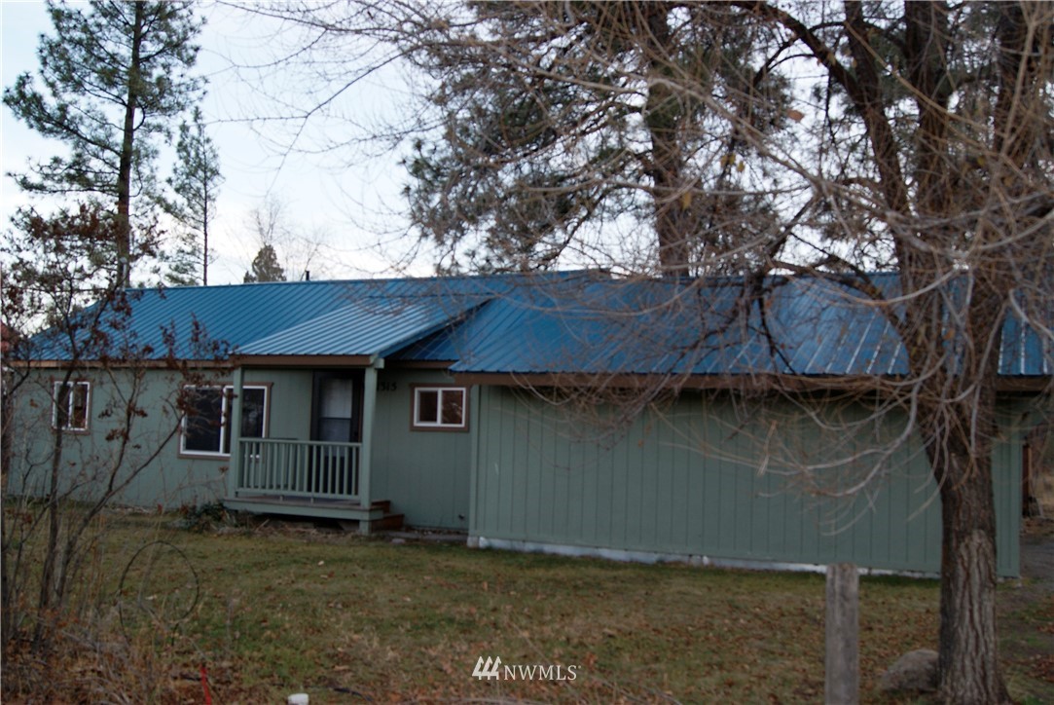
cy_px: 352
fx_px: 1055
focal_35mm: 36
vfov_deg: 36.9
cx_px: 527
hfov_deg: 53.1
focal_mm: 24
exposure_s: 1/160
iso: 100
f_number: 5.6
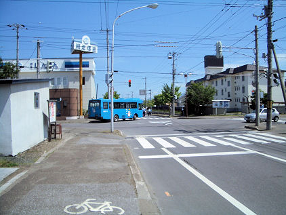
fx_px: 289
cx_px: 143
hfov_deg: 52.6
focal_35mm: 35
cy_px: 108
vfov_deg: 40.7
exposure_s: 1/1000
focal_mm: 5.8
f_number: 4.3
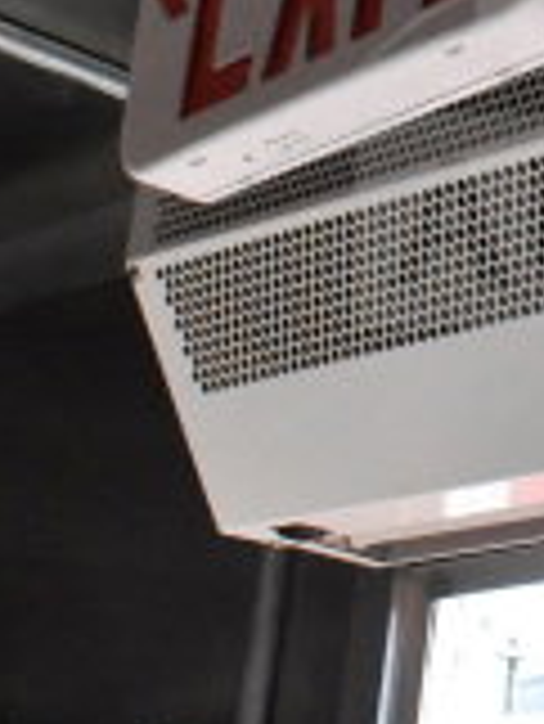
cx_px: 859
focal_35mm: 137
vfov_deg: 14.2
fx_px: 2863
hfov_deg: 10.4
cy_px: -29
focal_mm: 25
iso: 6400
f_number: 14
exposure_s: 1/800
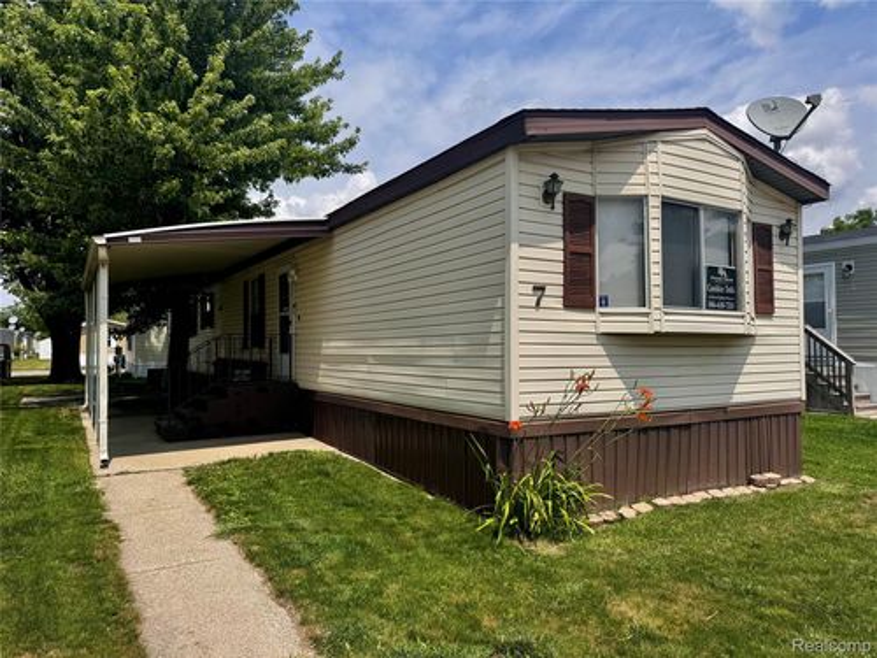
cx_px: 438
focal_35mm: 24
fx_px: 608
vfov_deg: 56.8
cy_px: 329
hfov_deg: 71.6
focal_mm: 6.76
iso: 80
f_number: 1.78
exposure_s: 1/5814
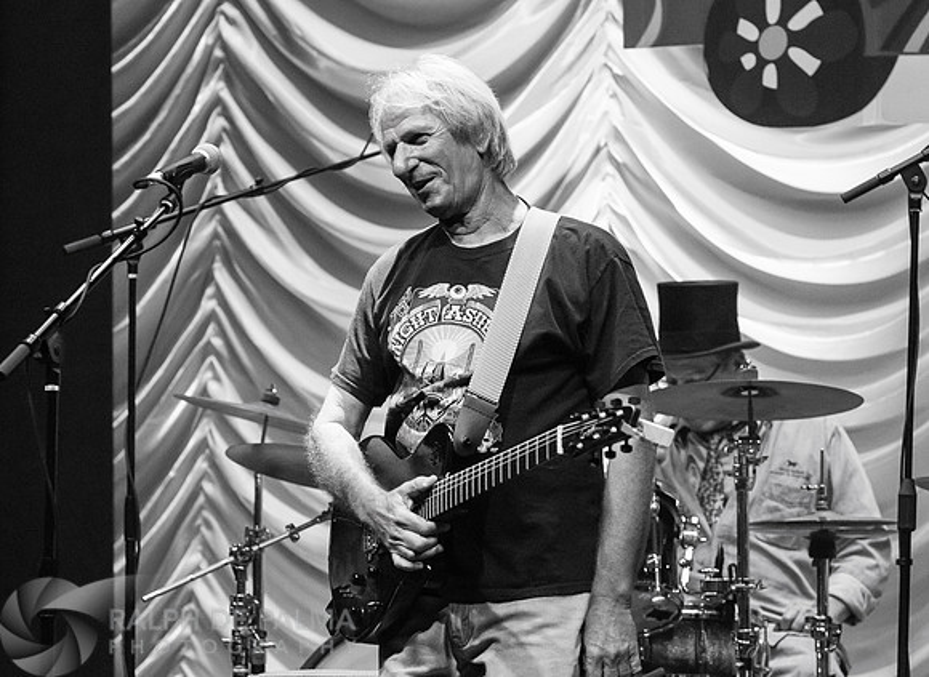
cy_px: 289
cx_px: 438
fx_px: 6015
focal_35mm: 226
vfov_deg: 6.4
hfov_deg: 8.8
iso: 2500
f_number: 5.6
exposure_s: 1/160
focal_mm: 160
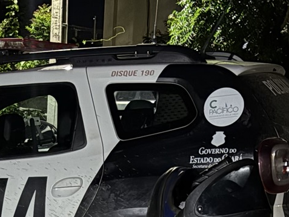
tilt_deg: -18.6
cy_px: 432
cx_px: 7
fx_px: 910
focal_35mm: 109
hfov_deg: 17.7
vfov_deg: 12.1
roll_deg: -0.2
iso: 800
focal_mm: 5.96
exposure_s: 1/9
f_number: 1.6
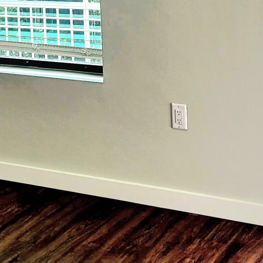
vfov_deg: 18.1
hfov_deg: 18.6
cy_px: -18
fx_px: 799
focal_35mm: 93
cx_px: 97
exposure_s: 1/435
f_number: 1.8
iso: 40
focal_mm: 5.4
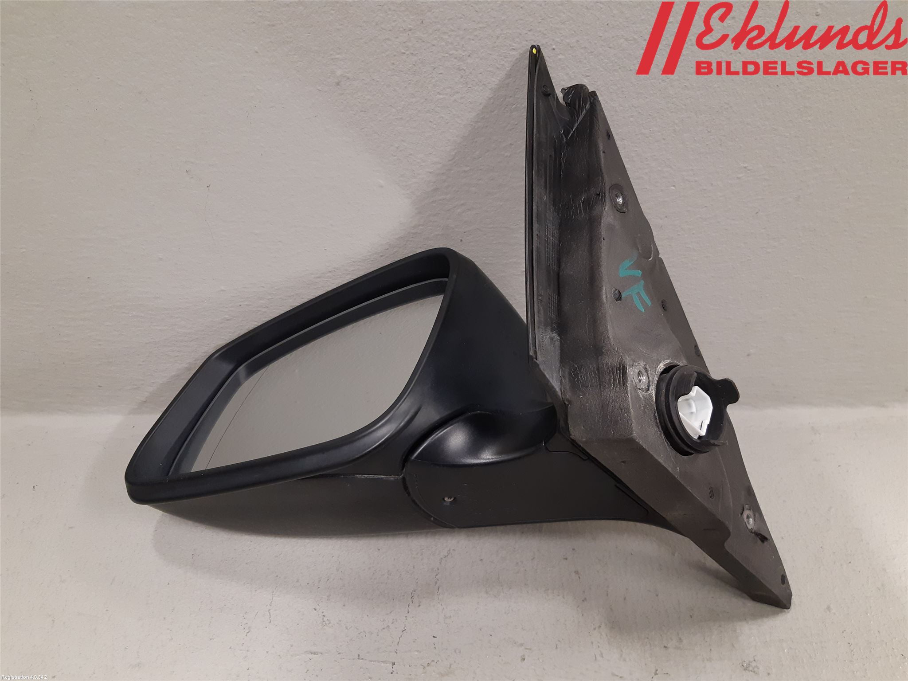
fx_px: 682
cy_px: 340
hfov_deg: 67.3
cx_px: 454
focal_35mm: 26
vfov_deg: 53.1
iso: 200
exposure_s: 1/50
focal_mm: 3.93
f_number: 1.7
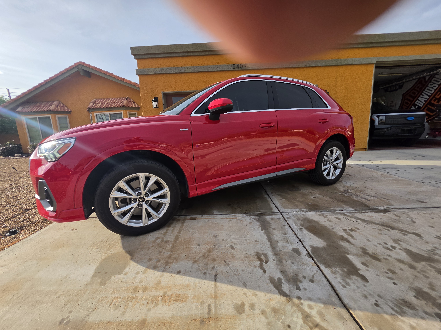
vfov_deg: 89.9
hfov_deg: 106.2
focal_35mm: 13
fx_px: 166
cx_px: 220
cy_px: 165
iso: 40
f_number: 1.9
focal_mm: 2.2
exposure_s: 1/2000
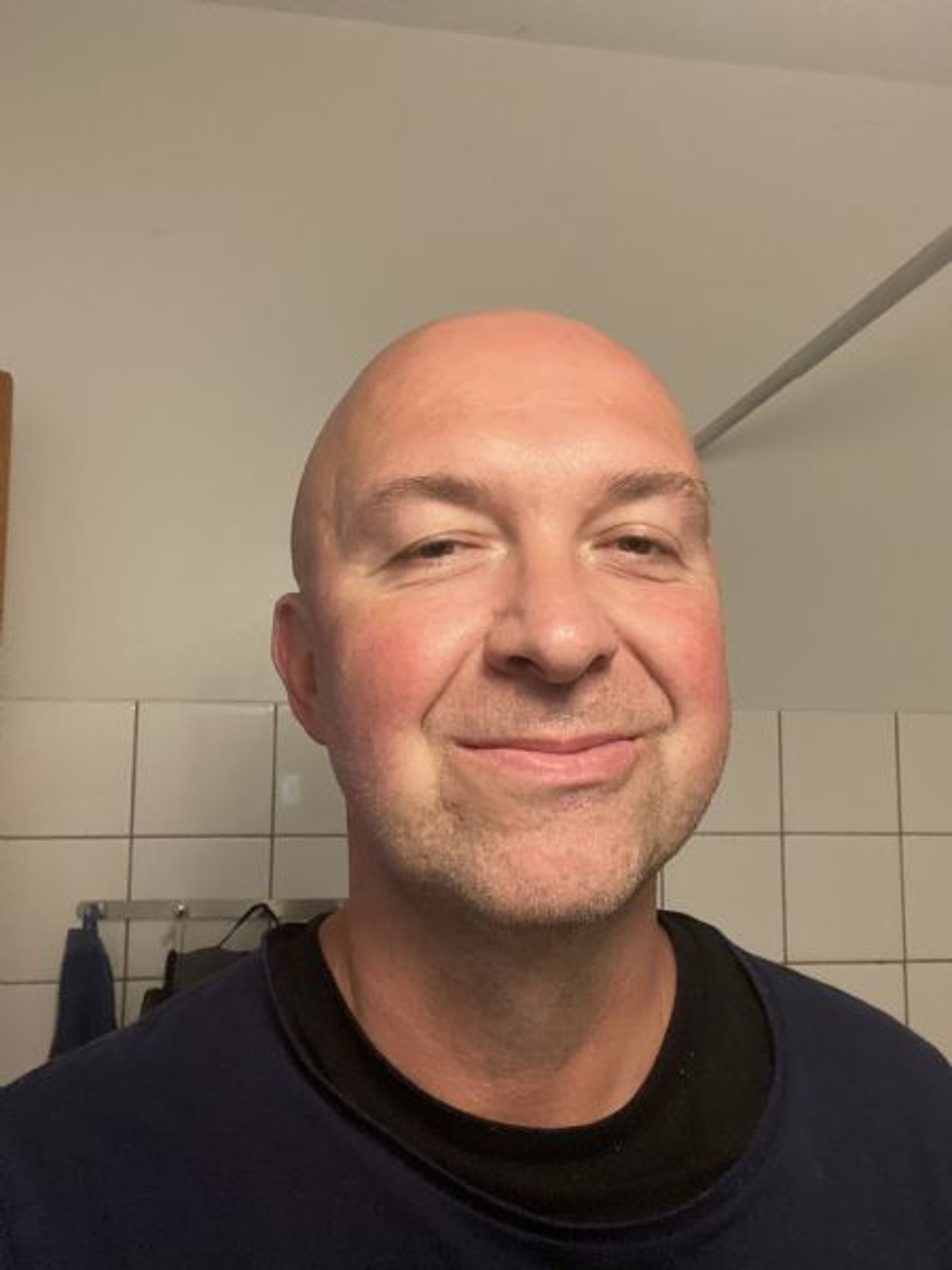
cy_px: 635
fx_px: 1100
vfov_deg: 60.0
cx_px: 476
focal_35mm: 30
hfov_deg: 46.8
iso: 320
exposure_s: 1/50
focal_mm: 2.71
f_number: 2.2
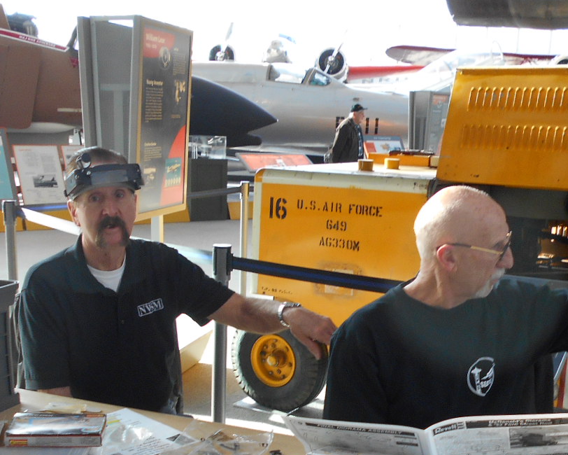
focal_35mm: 50
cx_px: 291
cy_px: 352
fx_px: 841
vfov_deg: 29.7
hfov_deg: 37.3
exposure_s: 1/30
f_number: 3.2
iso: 125
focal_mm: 4.6
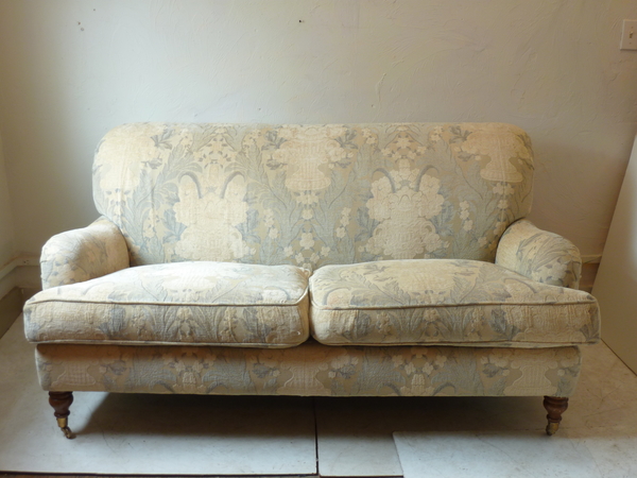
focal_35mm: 45
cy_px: 239
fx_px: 828
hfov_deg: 42.1
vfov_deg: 32.2
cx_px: 318
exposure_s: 1/8
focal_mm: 7.3
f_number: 3.7
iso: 80
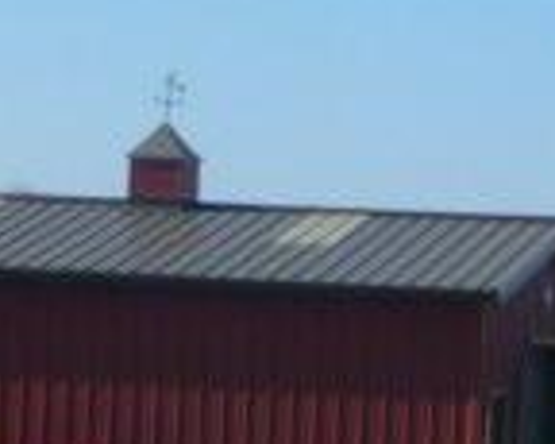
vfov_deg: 5.9
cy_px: 529
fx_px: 4284
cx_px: 293
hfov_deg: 7.4
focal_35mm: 261
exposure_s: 1/1000
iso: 100
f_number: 3.7
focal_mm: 6
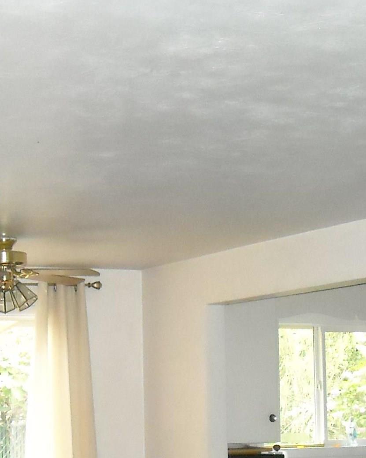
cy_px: 380
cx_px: 261
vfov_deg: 18.8
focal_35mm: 101
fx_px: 1368
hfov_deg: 15.2
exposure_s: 1/60
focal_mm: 5.7
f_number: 2.8
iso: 766
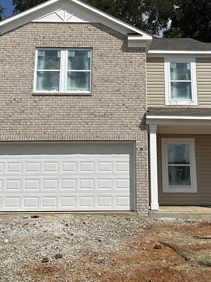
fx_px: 407
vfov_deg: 37.1
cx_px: 123
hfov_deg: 29.0
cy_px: 65
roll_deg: -0.1
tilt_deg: +15.1
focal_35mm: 50
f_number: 1.78
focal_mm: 6.86
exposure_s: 1/9709
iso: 80
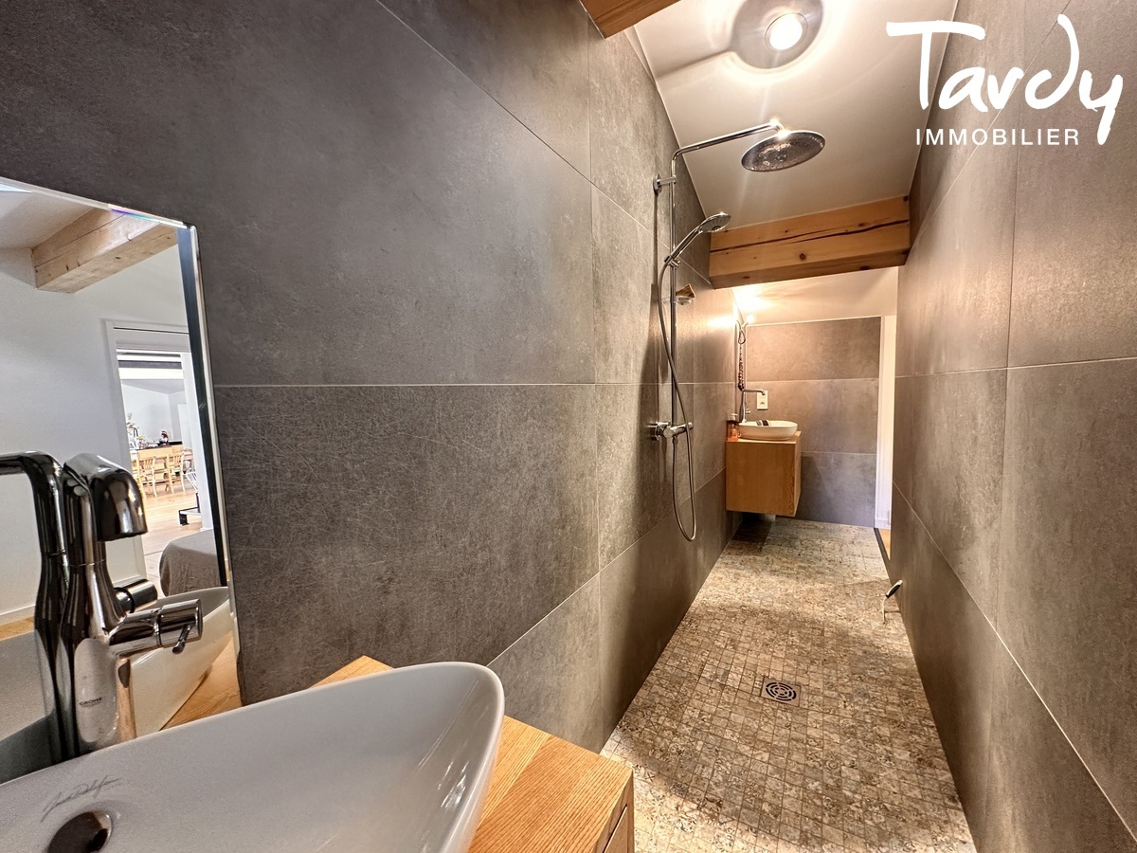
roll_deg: +1.3
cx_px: 568
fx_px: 460
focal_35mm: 14
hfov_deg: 102.1
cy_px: 426
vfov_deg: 85.7
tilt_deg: -4.3
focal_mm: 2.22
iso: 500
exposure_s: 1/50
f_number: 2.2
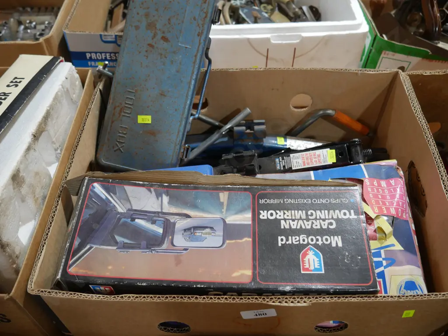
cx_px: 224
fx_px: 414
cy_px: 168
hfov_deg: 56.8
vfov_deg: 44.2
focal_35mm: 32
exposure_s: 1/60
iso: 400
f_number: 3.6
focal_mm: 16
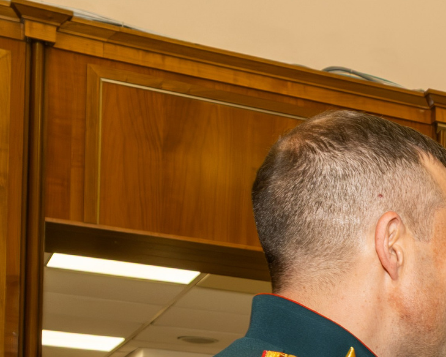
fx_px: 1320
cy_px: 574
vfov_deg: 14.2
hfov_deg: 16.0
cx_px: 822
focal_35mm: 100
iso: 500
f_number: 4
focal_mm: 16
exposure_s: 1/125
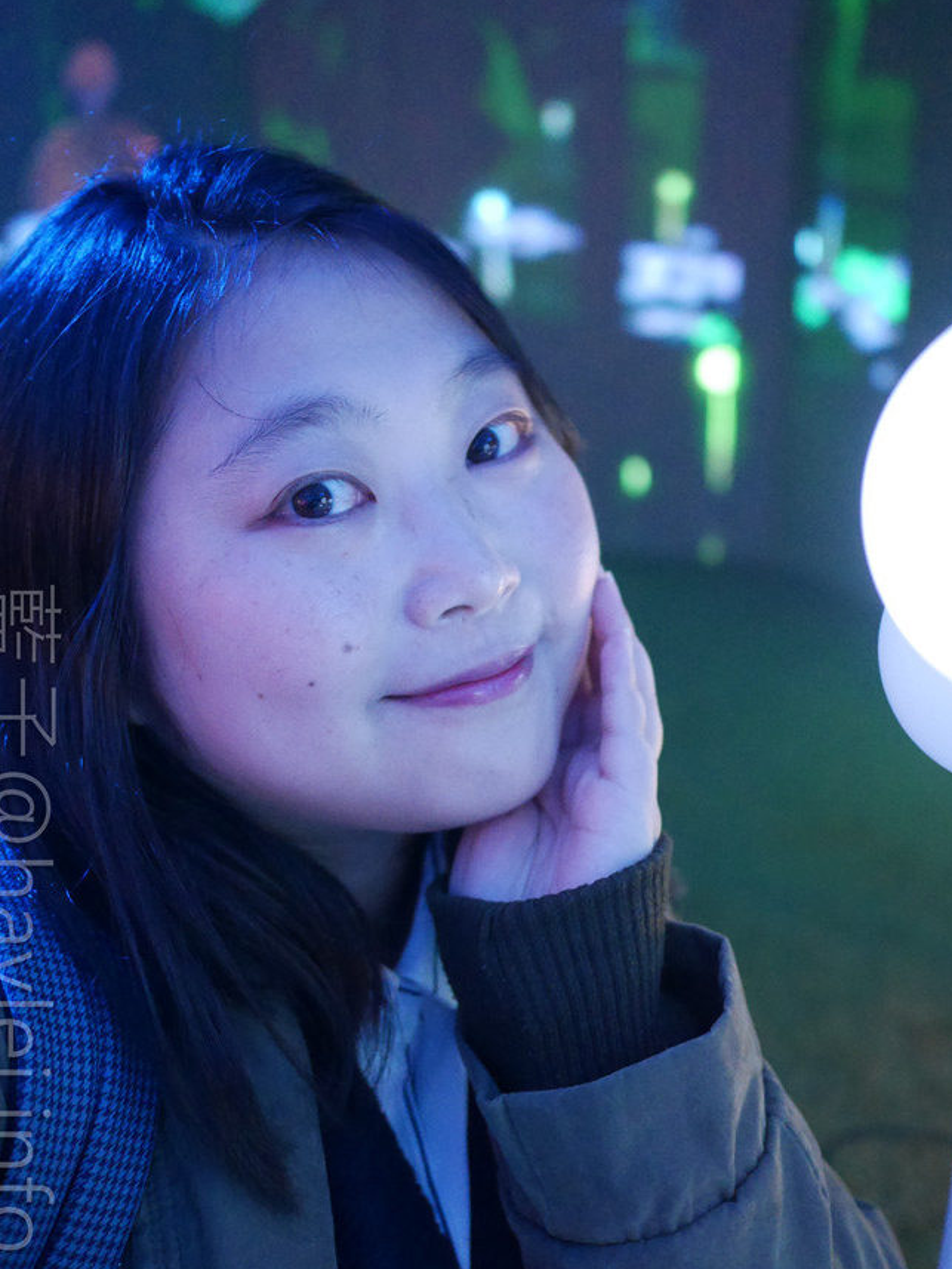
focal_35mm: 35
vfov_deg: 52.6
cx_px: 496
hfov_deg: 40.7
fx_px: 1283
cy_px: 638
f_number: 1.7
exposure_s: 1/125
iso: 3200
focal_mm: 15
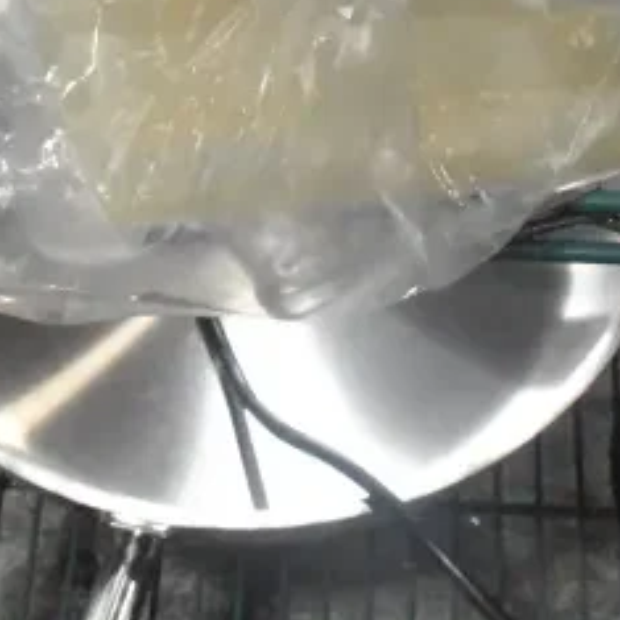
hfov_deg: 14.7
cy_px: -481
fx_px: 2411
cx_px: 325
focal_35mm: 119
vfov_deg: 13.3
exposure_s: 1/320
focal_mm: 24
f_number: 9
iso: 6400
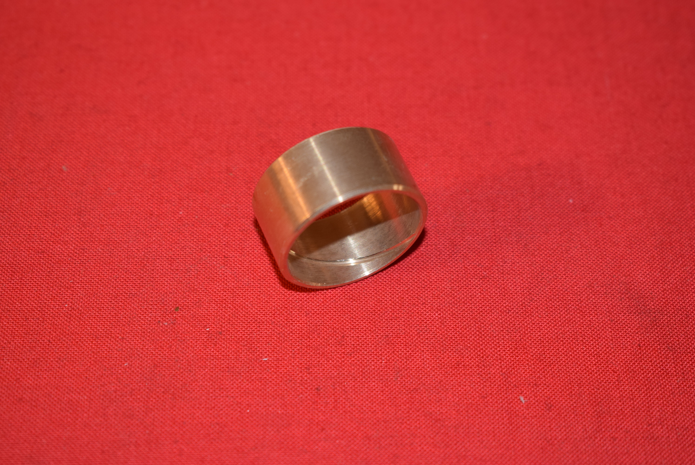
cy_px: 232
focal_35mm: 82
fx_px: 1594
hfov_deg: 24.6
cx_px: 348
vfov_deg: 16.6
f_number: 5.6
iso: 400
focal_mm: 55
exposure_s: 1/30
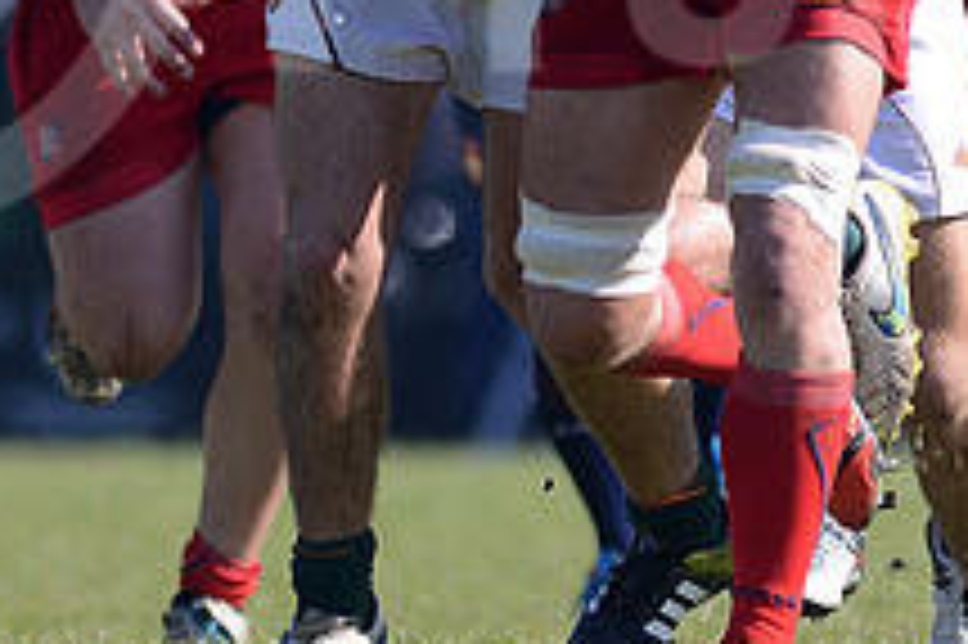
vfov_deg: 1.2
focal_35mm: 1135
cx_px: 635
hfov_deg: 1.8
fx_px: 30495
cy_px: -83
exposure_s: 1/2000
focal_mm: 420
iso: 400
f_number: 4
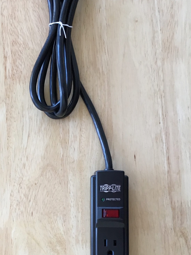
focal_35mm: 57
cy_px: 167
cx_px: 50
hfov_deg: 25.4
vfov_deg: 33.5
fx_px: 419
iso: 32
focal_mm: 4.15
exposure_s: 1/30
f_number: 2.2
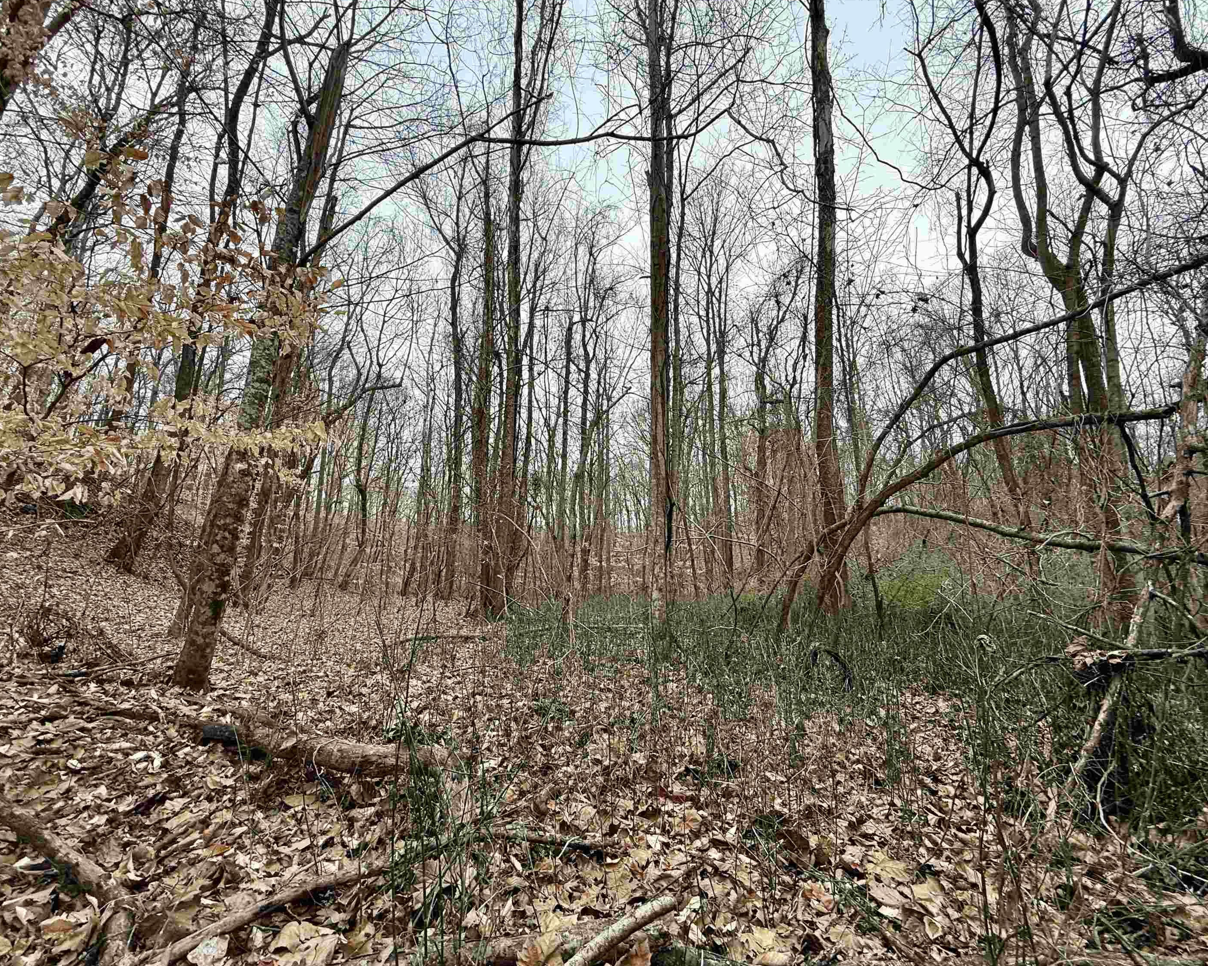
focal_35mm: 15
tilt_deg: +12.1
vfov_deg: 84.0
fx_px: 536
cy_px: 491
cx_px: 596
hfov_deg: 96.8
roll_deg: +0.3
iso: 64
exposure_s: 1/179
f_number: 2.2
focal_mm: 2.22
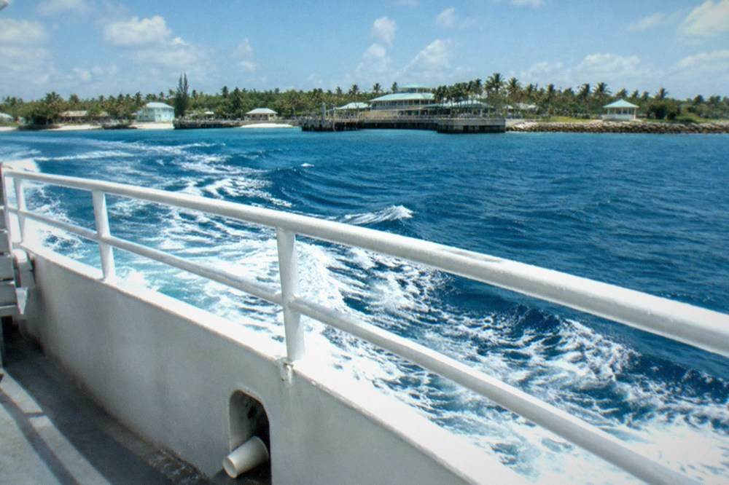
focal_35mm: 40
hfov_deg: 48.5
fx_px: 810
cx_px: 364
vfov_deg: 33.4
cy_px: 242
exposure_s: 1/125
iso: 100
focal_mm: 40
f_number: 11
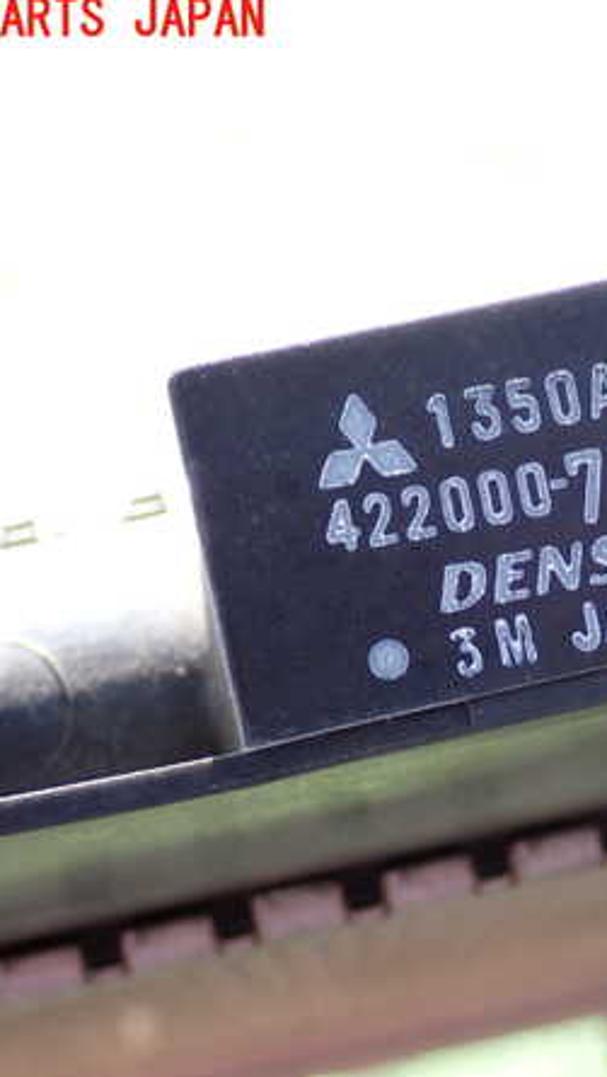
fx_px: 2598
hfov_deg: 13.2
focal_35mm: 91
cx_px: 551
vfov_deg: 23.4
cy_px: 535
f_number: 3.6
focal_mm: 11.09
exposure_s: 1/125
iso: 160
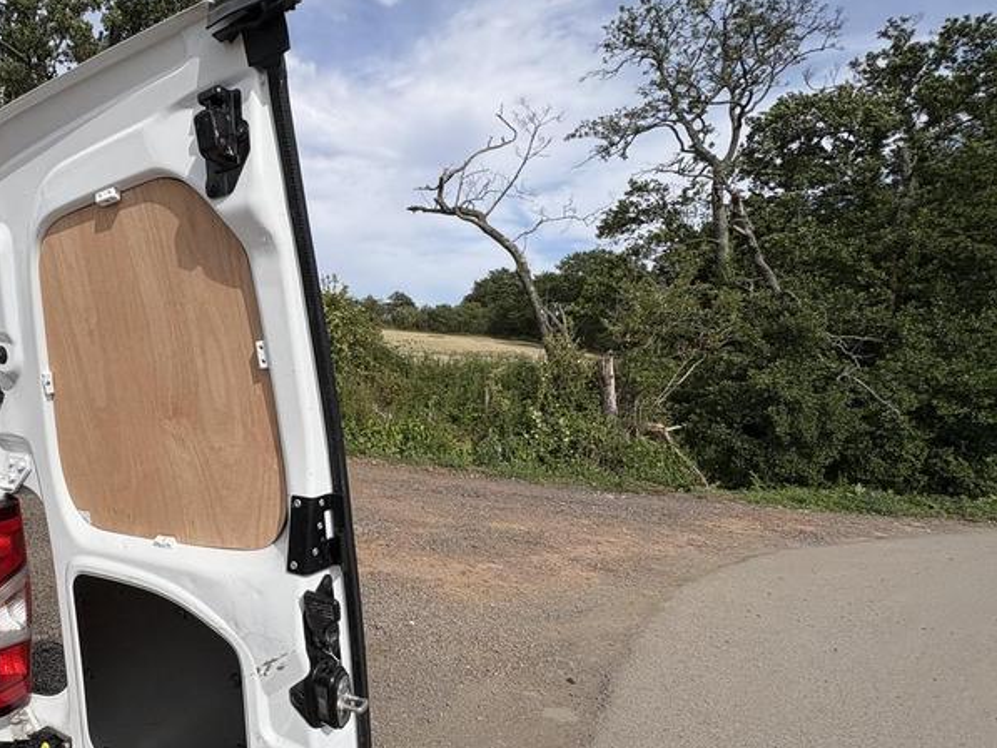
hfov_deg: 73.5
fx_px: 605
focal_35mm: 21
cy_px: 414
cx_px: 251
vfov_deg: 63.3
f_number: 2.2
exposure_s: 1/2342
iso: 40
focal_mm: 2.22
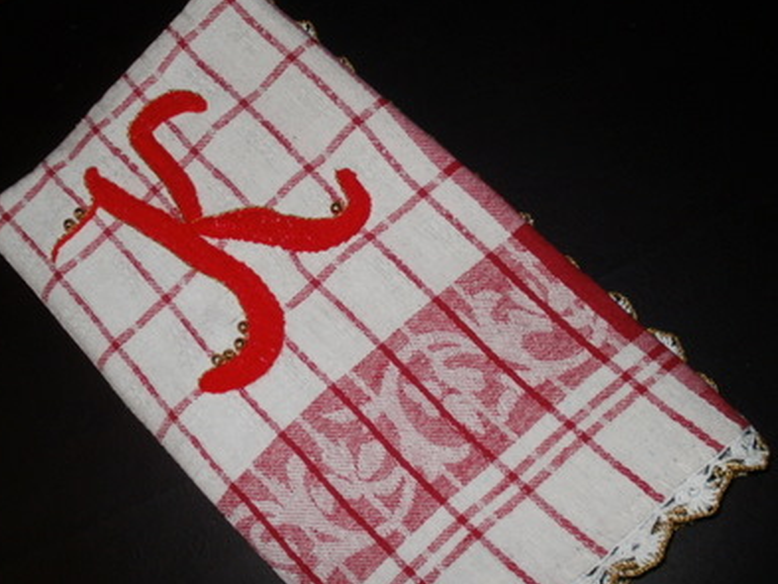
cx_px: 382
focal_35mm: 44
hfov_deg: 42.9
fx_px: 989
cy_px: 297
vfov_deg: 32.9
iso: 125
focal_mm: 6.3
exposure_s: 1/30
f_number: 3.5
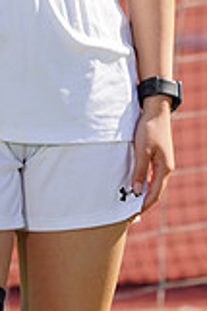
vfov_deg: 1.8
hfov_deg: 1.2
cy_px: -170
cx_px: 0
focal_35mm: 1121
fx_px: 9689
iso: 200
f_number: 11
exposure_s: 1/250
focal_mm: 312
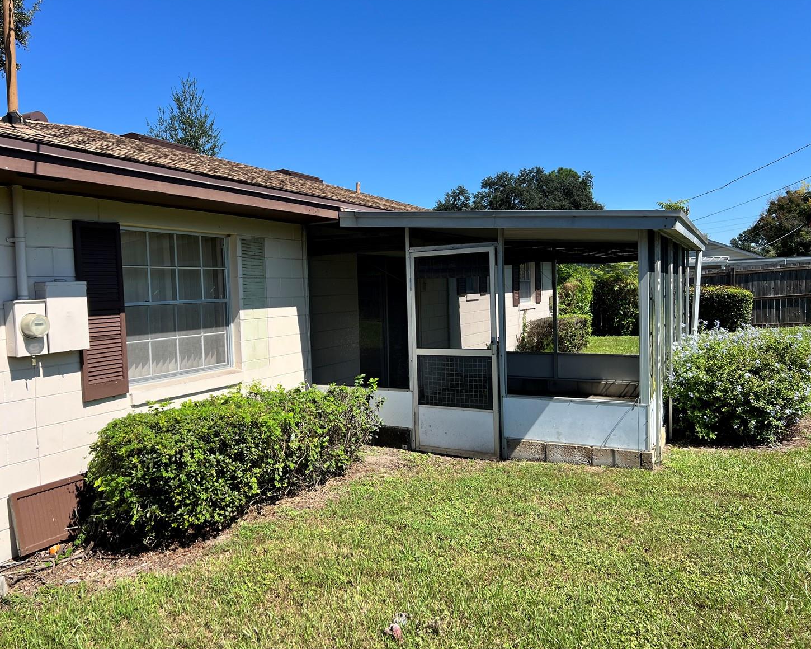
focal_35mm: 28
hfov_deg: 62.1
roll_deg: +1.7
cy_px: 327
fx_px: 672
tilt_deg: -2.6
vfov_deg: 51.5
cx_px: 367
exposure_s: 1/3257
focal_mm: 5.7
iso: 50
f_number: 1.5
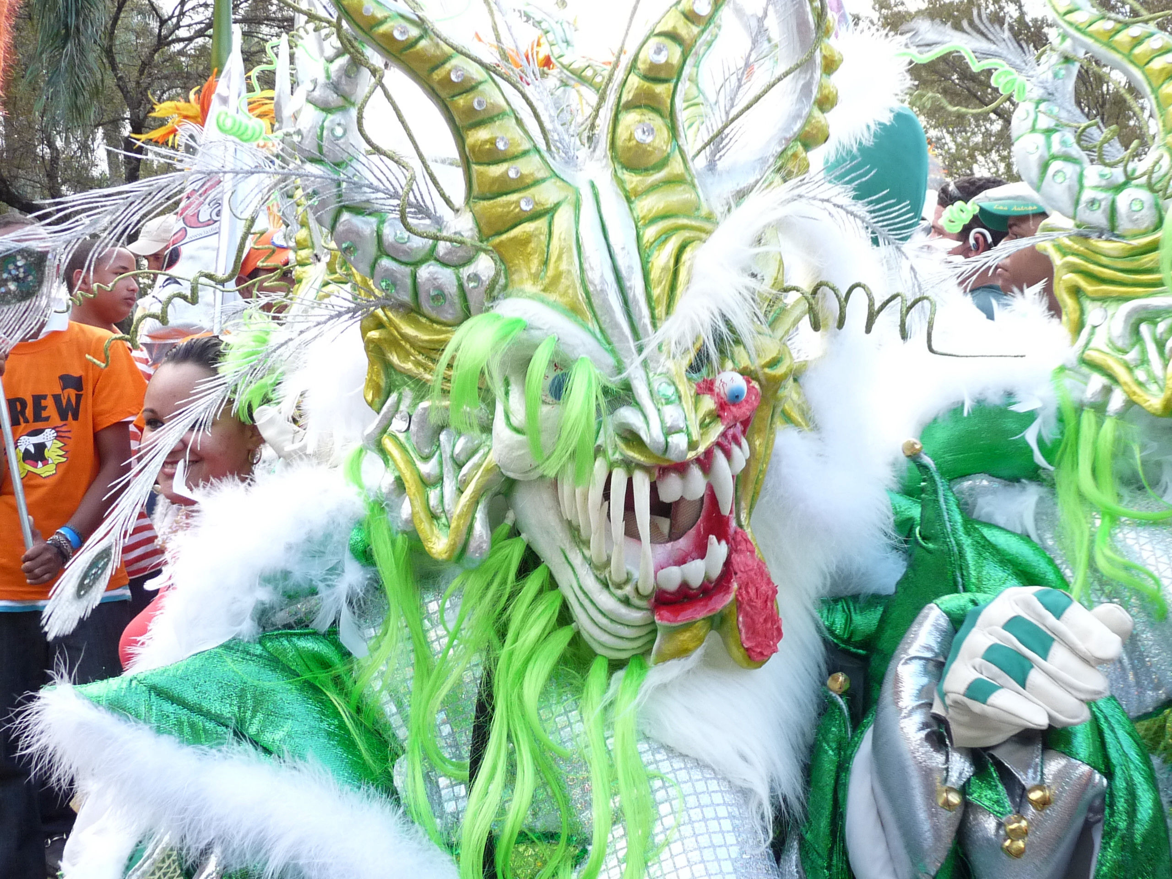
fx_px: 1354
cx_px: 586
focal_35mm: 40
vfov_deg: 36.0
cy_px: 440
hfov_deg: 46.8
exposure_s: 1/160
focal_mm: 4.8
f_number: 2.8
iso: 200
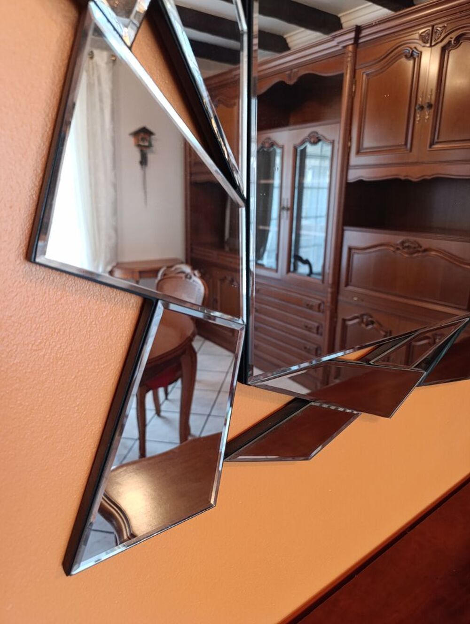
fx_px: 415
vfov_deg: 73.8
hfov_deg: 59.0
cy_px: 312
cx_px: 235
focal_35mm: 23
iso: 1250
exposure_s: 1/33.3
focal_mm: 6.14
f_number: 1.6
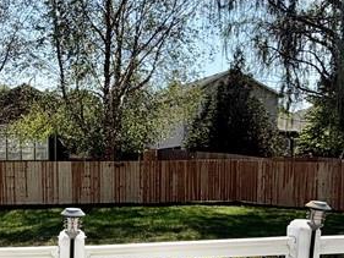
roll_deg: +2.0
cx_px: 71
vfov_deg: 28.2
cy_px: 187
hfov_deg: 36.3
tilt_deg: -5.6
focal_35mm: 51
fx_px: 507
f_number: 2.2
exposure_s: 1/942
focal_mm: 2.22
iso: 20
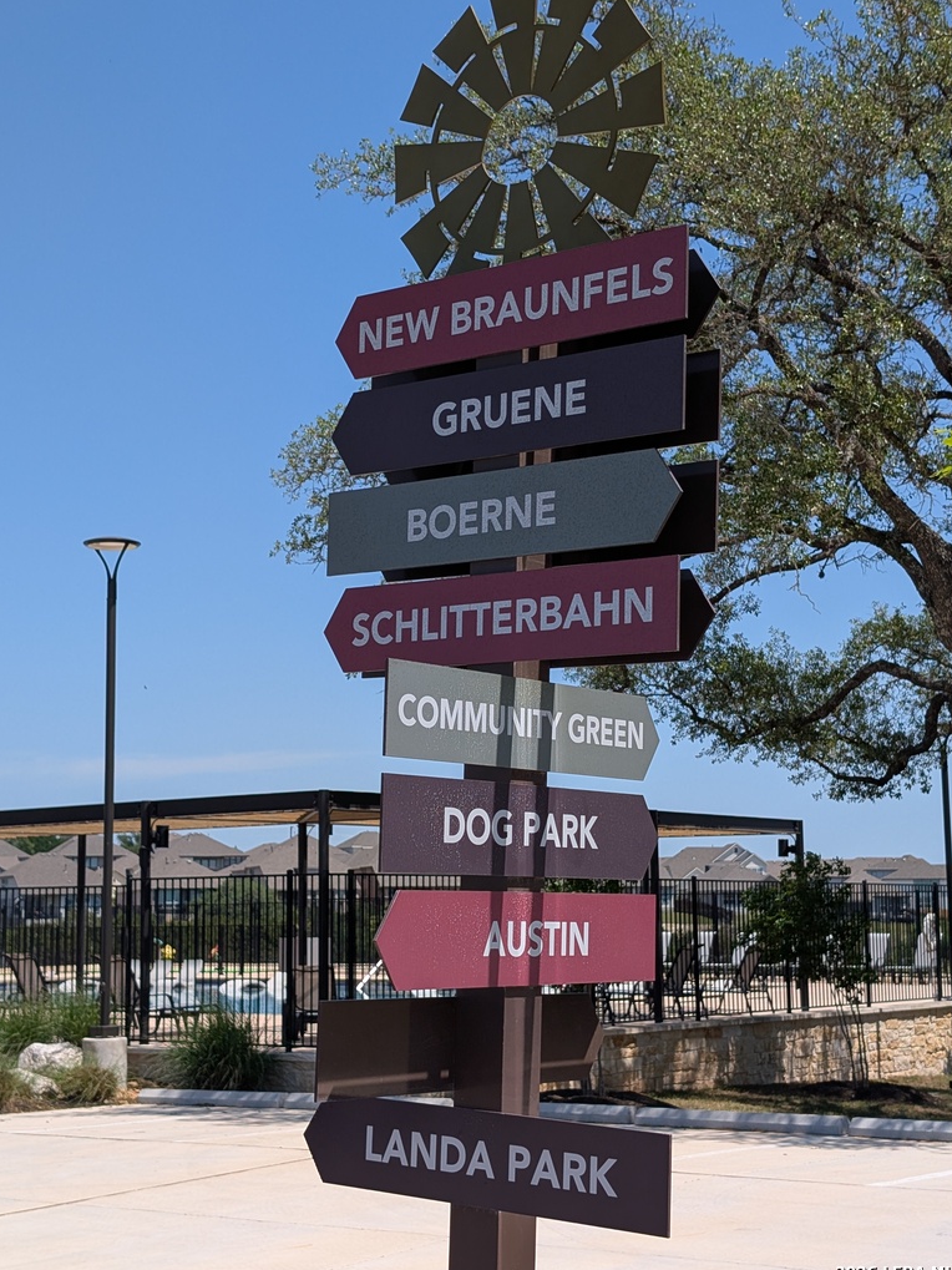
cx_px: 460
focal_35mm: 52
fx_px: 1907
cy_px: 609
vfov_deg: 36.8
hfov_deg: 28.0
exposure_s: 1/1468
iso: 20
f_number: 1.68
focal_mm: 6.9
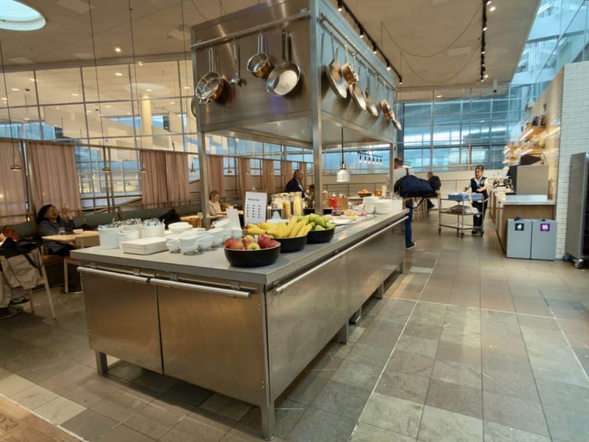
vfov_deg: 68.7
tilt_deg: -5.7
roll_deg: +2.0
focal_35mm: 19
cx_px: 294
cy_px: 221
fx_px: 323
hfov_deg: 84.7
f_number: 2.2
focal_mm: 2.22
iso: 160
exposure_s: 1/30
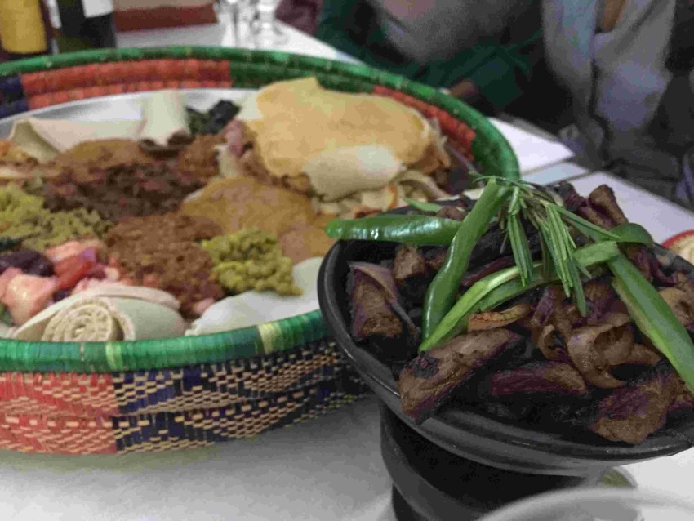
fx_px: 582
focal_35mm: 29
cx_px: 347
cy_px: 260
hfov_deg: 61.6
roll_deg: -3.7
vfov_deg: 48.2
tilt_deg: -34.5
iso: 250
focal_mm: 4.15
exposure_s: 1/4
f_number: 2.2
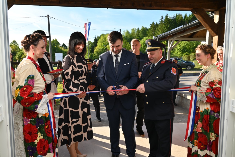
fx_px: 176
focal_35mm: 27
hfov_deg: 67.4
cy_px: 78
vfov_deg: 48.0
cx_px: 118
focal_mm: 27
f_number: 7.1
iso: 100
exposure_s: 1/200
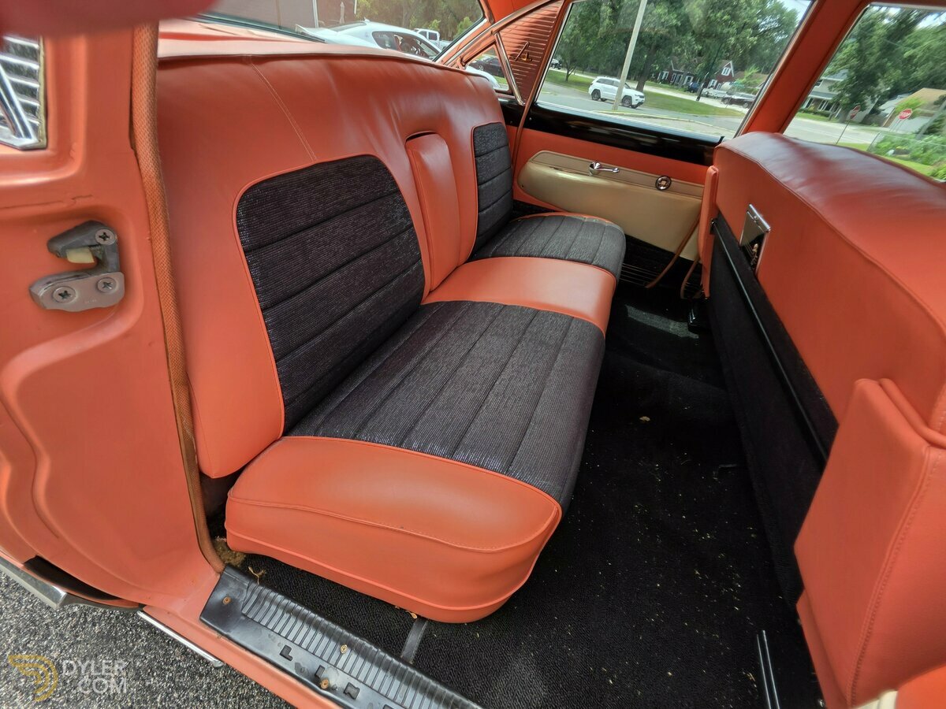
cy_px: 354
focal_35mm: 13
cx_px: 473
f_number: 1.9
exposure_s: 1/362
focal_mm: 2.2
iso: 40
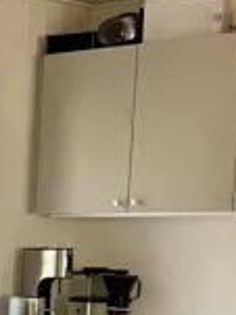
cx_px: -244
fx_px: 1156
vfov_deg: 14.7
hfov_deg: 10.6
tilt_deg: -9.6
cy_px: 442
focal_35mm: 127
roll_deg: -0.5
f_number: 1.78
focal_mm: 6.76
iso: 200
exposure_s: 1/121
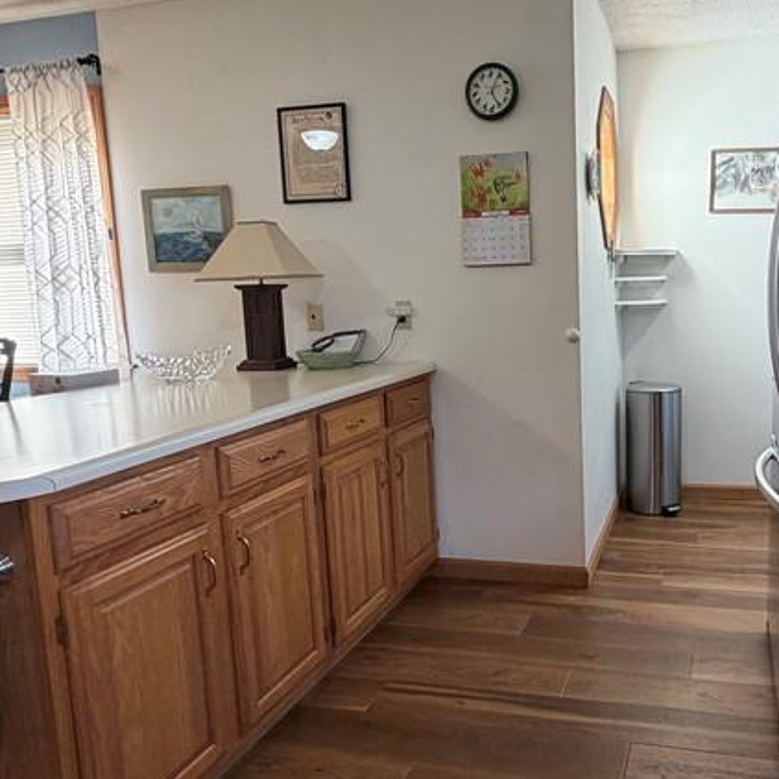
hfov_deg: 52.6
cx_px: 541
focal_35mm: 30
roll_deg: +1.6
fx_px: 764
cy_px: 388
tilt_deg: -8.0
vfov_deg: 54.0
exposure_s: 1/60
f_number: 2.2
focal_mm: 2.22
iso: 200
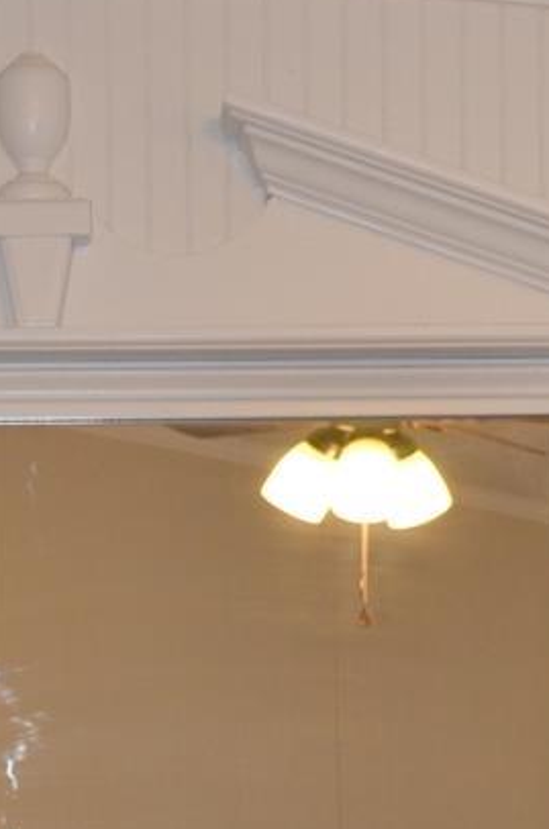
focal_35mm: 142
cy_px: 1056
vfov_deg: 14.0
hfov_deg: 9.6
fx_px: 3262
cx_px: 107
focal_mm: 26
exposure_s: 1/30
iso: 800
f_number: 4.2
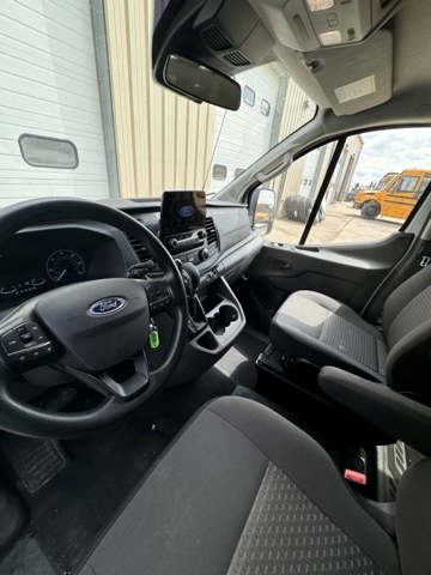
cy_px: 288
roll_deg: -5.6
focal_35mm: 14
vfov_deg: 102.1
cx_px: 216
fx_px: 232
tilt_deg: -25.4
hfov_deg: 85.7
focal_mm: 2.22
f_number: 2.2
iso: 40
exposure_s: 1/182
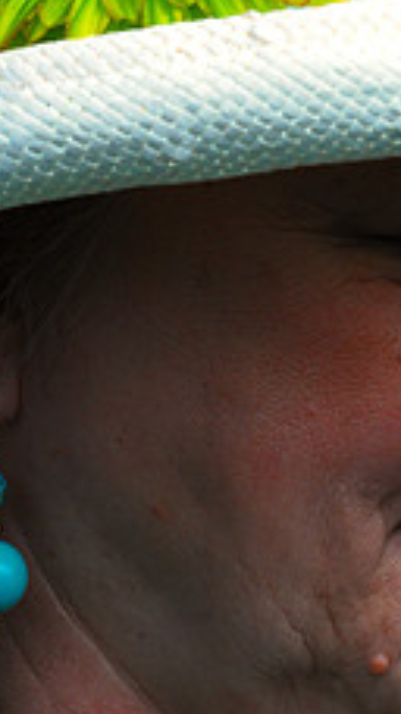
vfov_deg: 5.6
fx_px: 7346
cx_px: 277
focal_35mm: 388
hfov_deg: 3.1
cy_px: 457
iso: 400
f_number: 9
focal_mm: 125
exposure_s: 1/1250
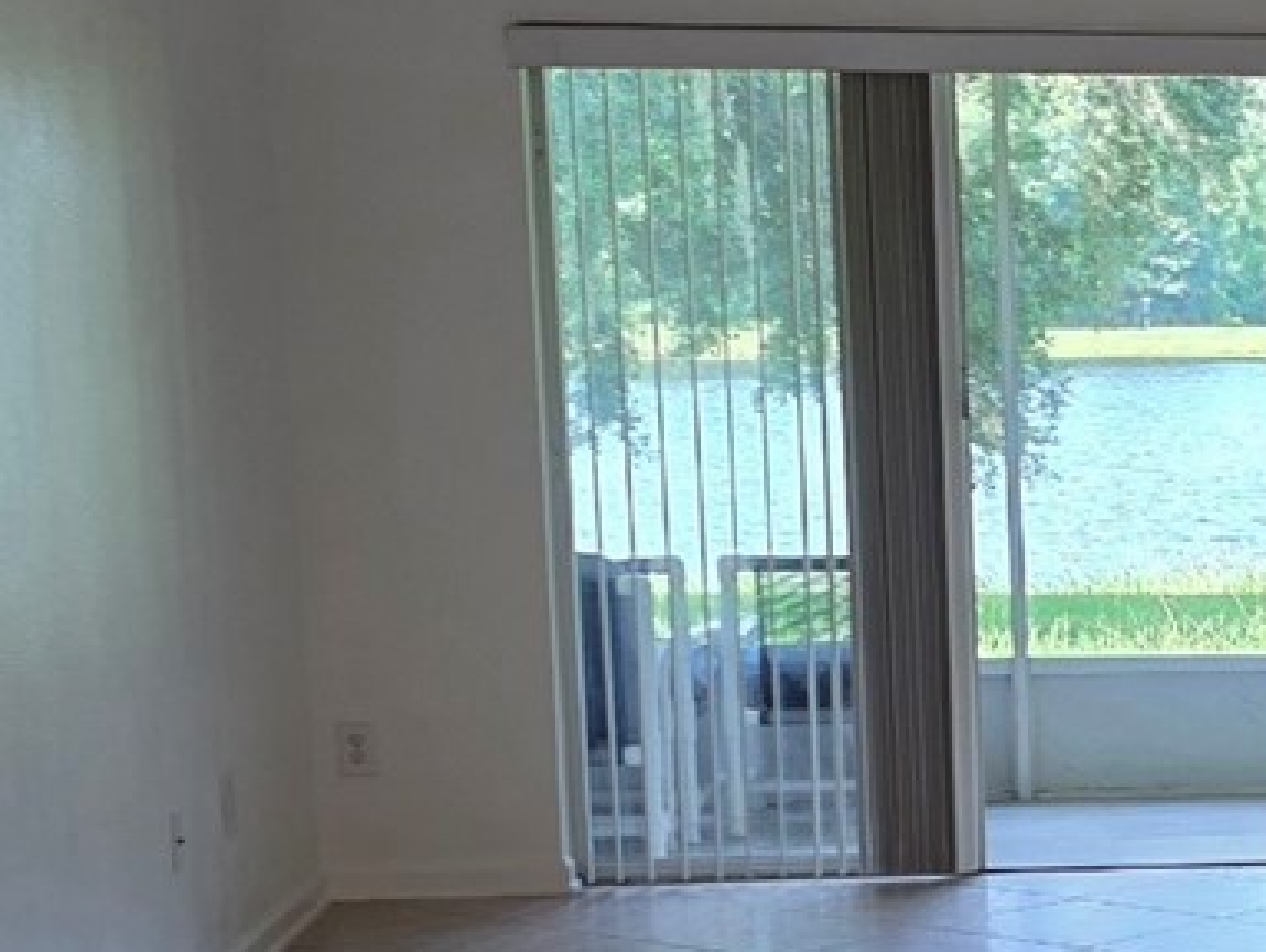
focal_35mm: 96
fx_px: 3514
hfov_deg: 18.9
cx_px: 1666
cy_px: 886
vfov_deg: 15.2
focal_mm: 6.3
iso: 100
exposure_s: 1/120
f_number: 1.7
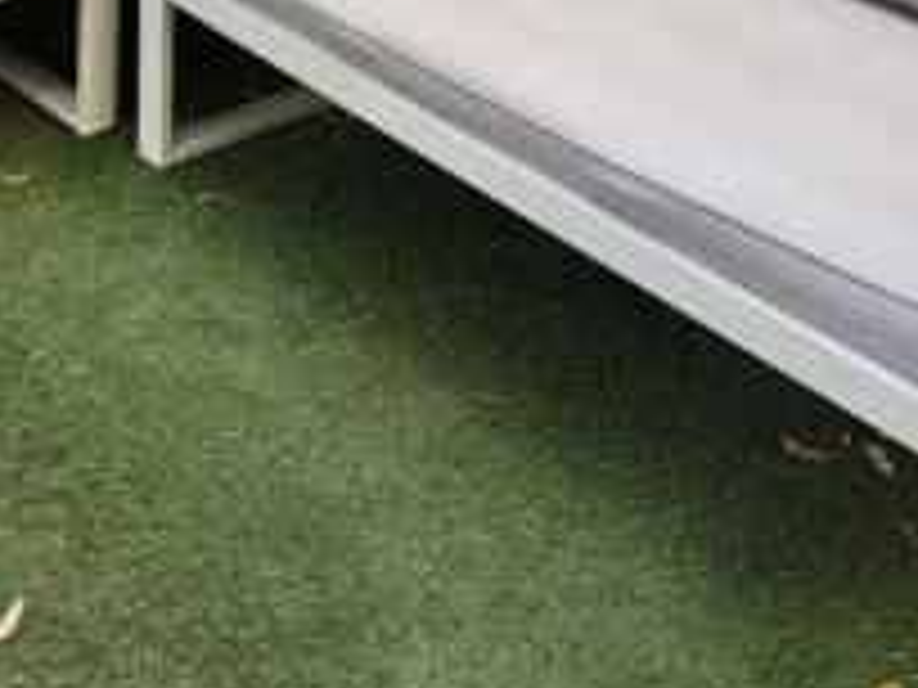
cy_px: -148
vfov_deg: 19.2
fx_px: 1909
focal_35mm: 72
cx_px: 130
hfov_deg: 26.3
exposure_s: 1/163
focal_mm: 5.4
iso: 25
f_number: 1.8
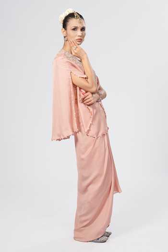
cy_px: 126
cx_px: 84
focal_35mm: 69
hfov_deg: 19.7
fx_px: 483
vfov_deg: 29.2
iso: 160
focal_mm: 46
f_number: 6.3
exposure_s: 1/160
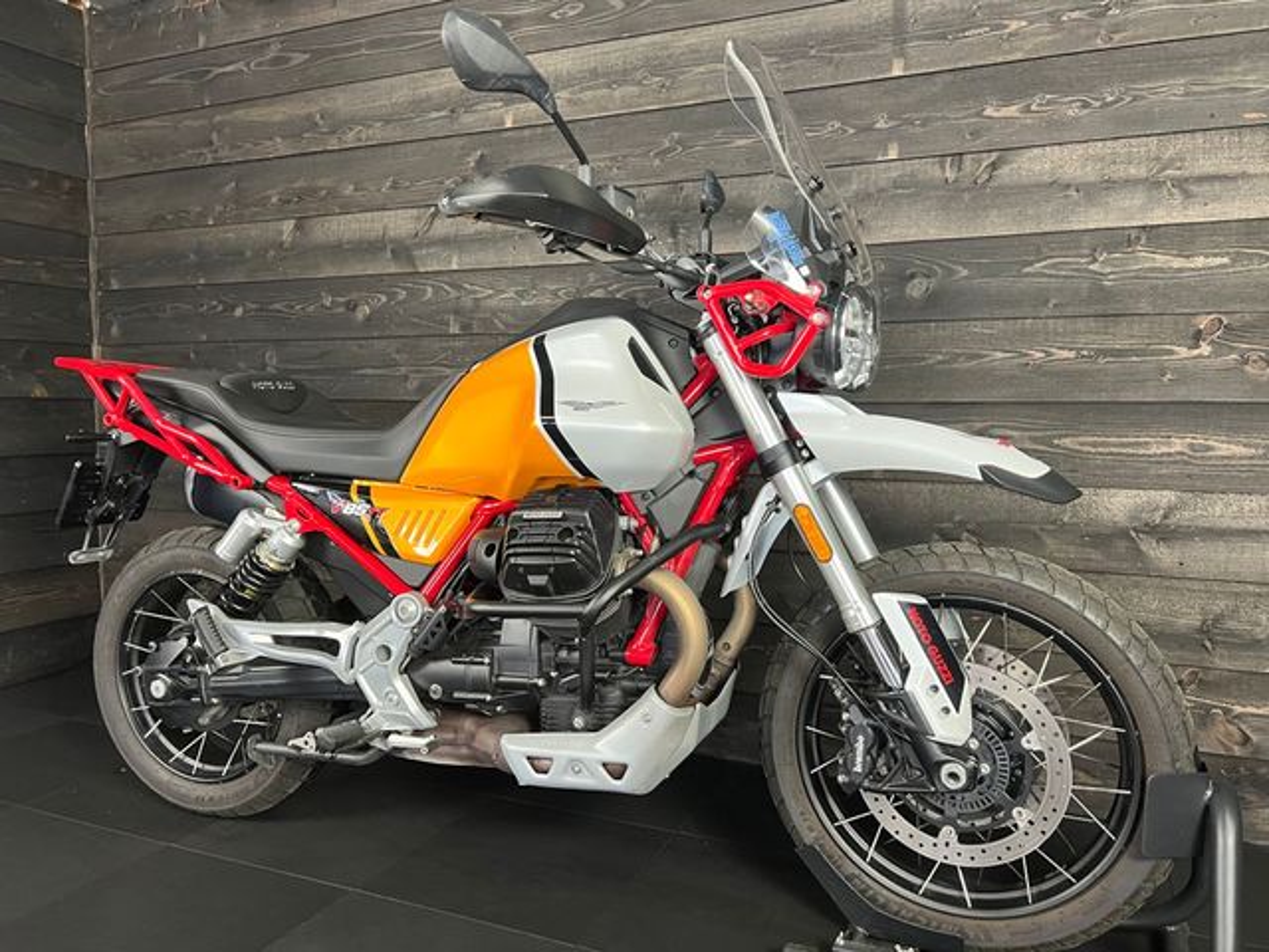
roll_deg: -0.2
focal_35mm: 26
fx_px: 953
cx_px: 634
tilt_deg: -4.8
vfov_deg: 53.1
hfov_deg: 67.3
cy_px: 476
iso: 200
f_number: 1.5
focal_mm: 5.7
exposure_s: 1/50
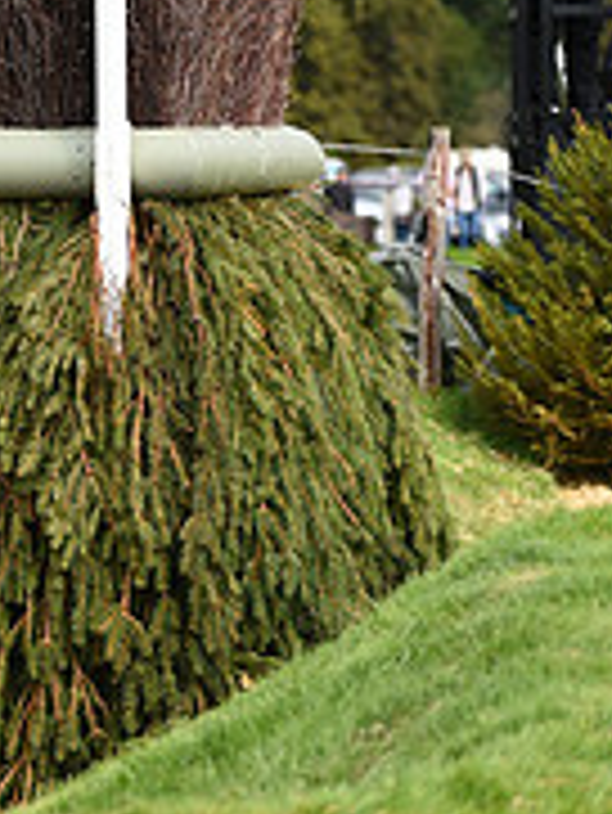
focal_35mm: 293
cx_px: -536
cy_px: 4
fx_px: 6899
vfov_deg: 6.7
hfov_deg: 5.0
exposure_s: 1/1250
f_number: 3.5
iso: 180
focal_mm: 95
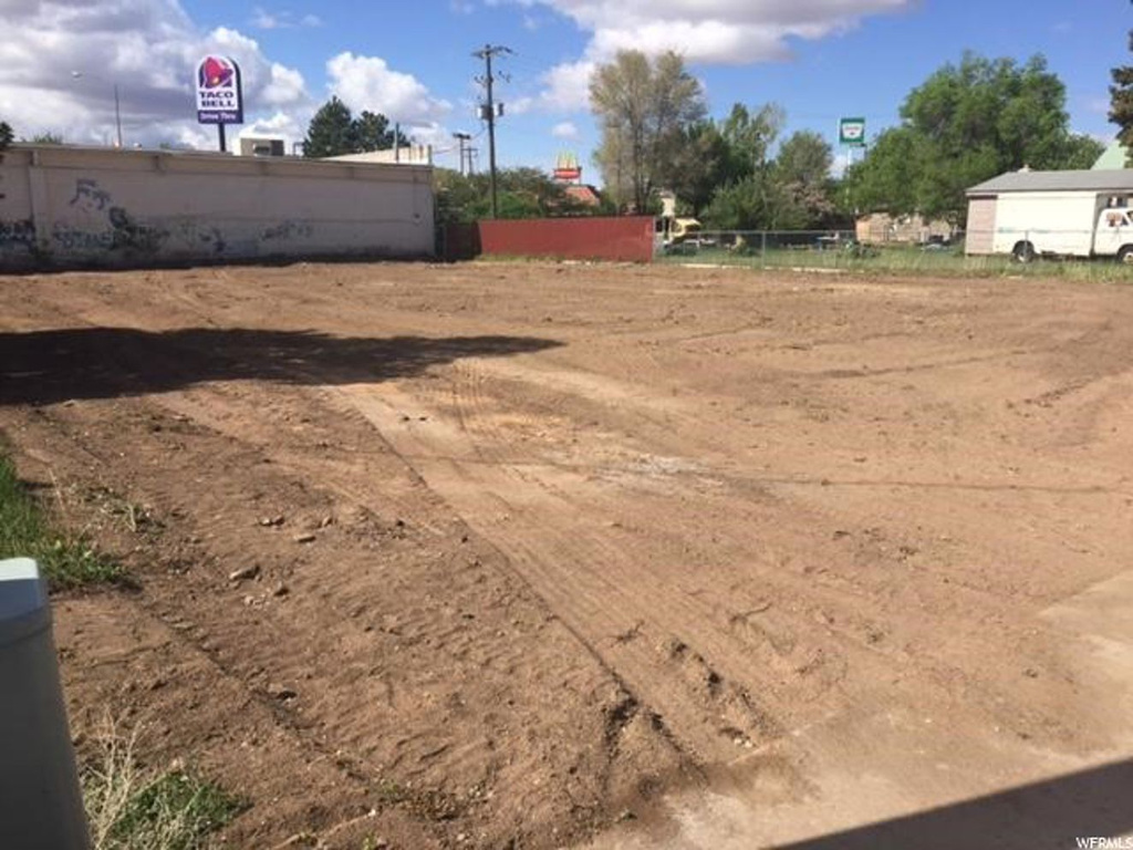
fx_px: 949
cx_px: 566
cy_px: 425
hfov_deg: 61.7
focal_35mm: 29
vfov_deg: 48.2
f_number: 2.2
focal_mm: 4.15
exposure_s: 1/2475
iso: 32
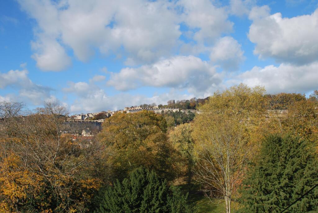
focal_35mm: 30
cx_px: 159
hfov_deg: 61.9
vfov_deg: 43.7
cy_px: 106
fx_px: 265
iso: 100
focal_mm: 20
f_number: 8
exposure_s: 1/250
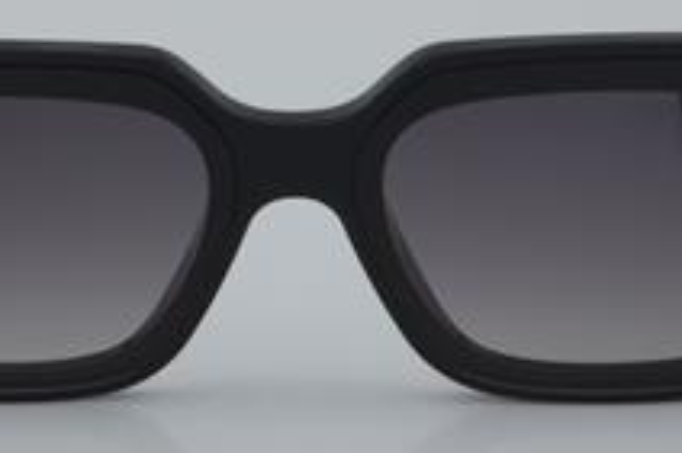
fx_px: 2952
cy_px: 196
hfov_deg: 13.2
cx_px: 299
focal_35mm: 156
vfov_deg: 8.8
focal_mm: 55
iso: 100
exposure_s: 1/4
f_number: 32
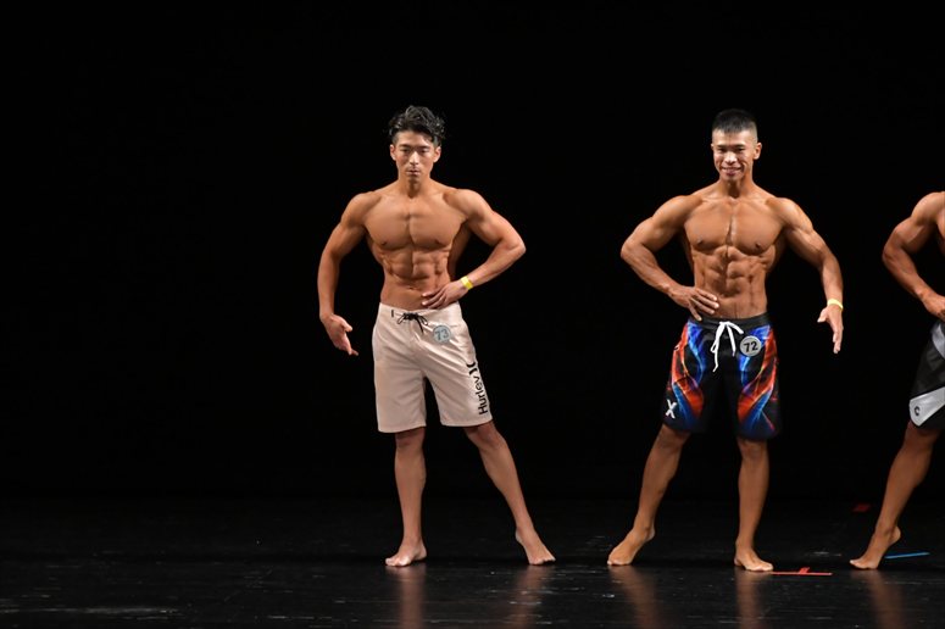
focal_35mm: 285
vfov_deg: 4.8
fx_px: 7478
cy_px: 314
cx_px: 472
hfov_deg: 7.2
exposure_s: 1/400
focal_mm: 190
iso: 3200
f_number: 5.6
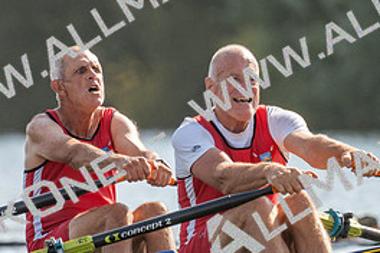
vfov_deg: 1.0
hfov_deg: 1.6
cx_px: 83
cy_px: 146
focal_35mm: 1316
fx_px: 13890
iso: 400
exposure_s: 1/1600
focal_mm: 600
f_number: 6.3
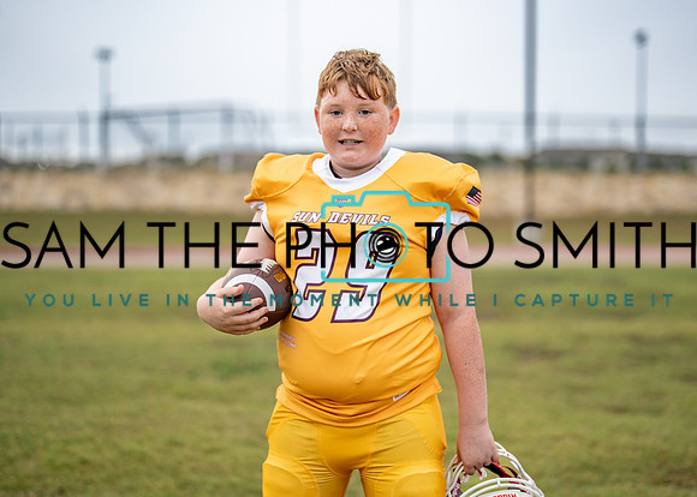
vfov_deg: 24.4
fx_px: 1149
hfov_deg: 33.7
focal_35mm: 58
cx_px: 374
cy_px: 225
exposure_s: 1/1250
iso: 320
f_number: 1.2
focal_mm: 50
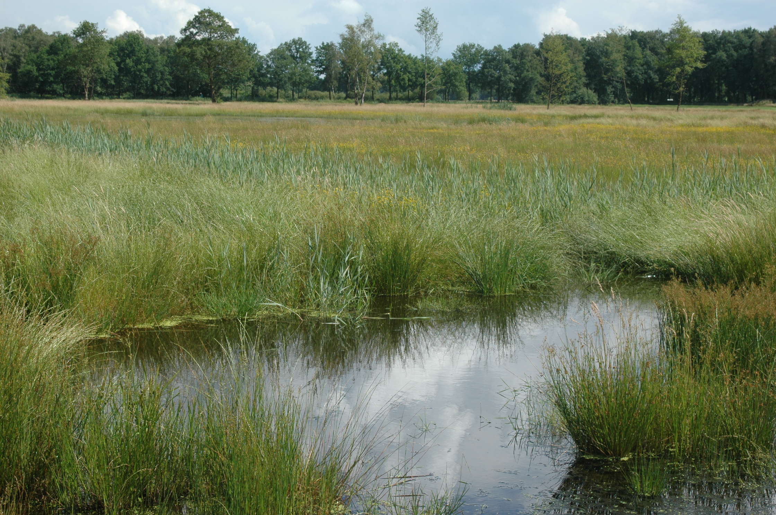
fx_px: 2422
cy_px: 258
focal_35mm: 112
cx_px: 388
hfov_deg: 18.2
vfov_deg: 12.1
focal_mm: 75
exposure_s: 1/160
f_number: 13
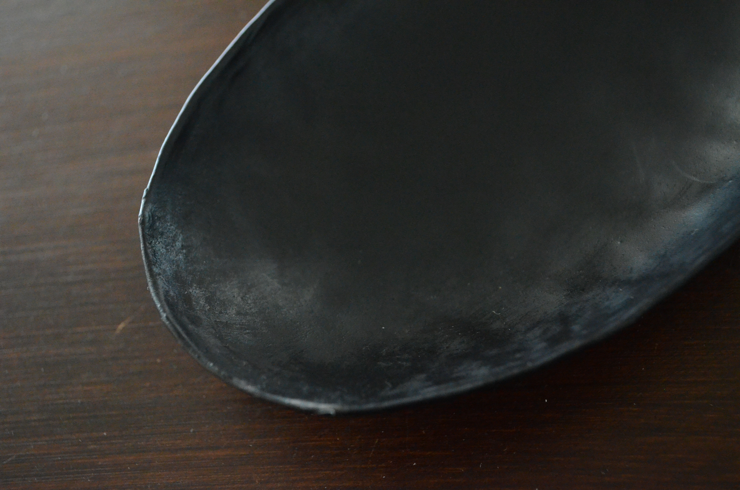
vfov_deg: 28.0
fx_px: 985
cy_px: 245
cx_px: 370
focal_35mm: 48
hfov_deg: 41.2
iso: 6400
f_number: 5.6
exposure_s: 1/125
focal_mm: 32
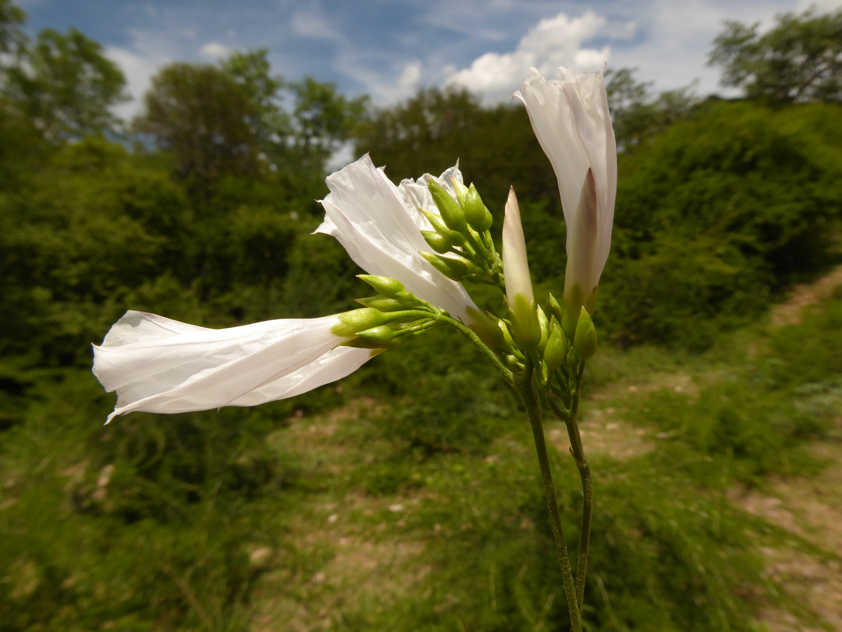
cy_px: 316
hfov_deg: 71.6
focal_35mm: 24
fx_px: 584
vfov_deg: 56.8
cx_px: 421
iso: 100
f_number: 4.5
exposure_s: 1/1000
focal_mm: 4.3
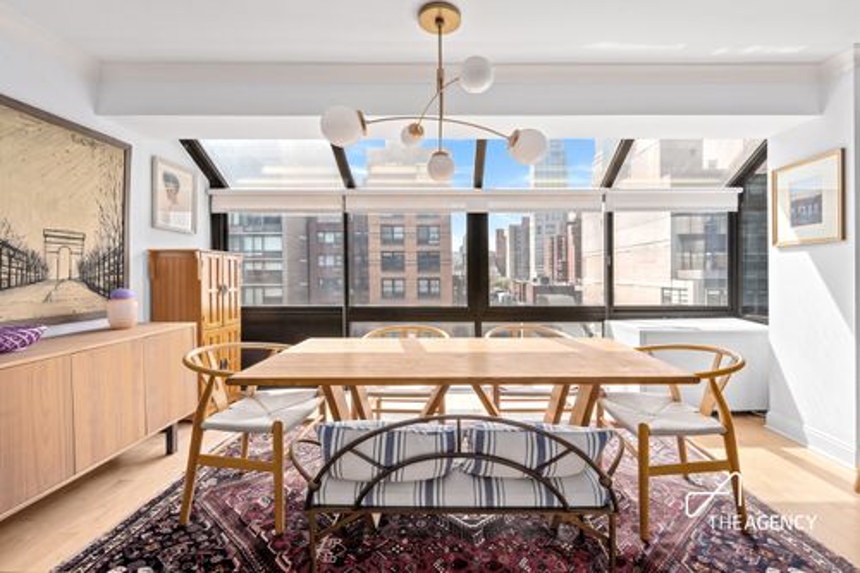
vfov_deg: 81.2
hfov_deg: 104.3
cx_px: 430
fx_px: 334
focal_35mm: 14
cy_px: 286
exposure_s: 1/5
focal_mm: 14
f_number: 11
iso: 320
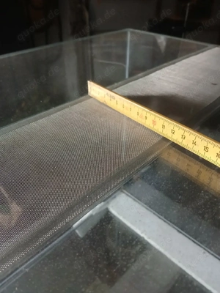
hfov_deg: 53.1
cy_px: 146
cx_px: 110
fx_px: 220
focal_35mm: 26
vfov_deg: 67.3
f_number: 1.8
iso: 500
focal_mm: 3.98
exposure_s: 1/20
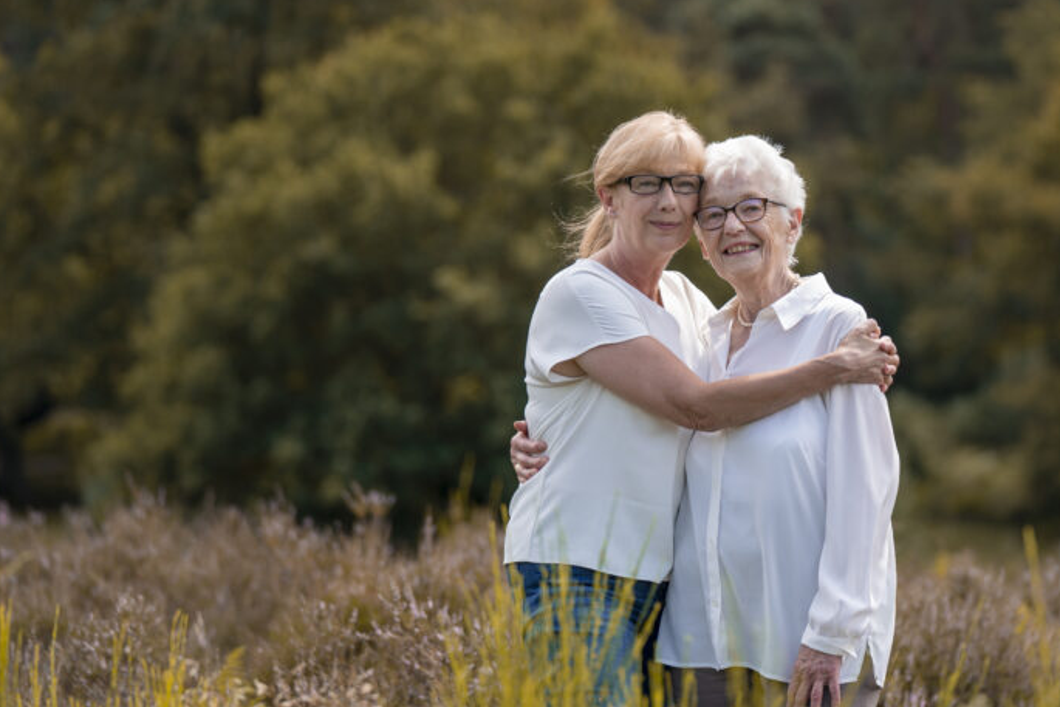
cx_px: 699
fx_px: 4888
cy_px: 347
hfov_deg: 12.4
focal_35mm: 166
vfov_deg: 8.3
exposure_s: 1/800
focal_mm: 111
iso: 160
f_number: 2.8
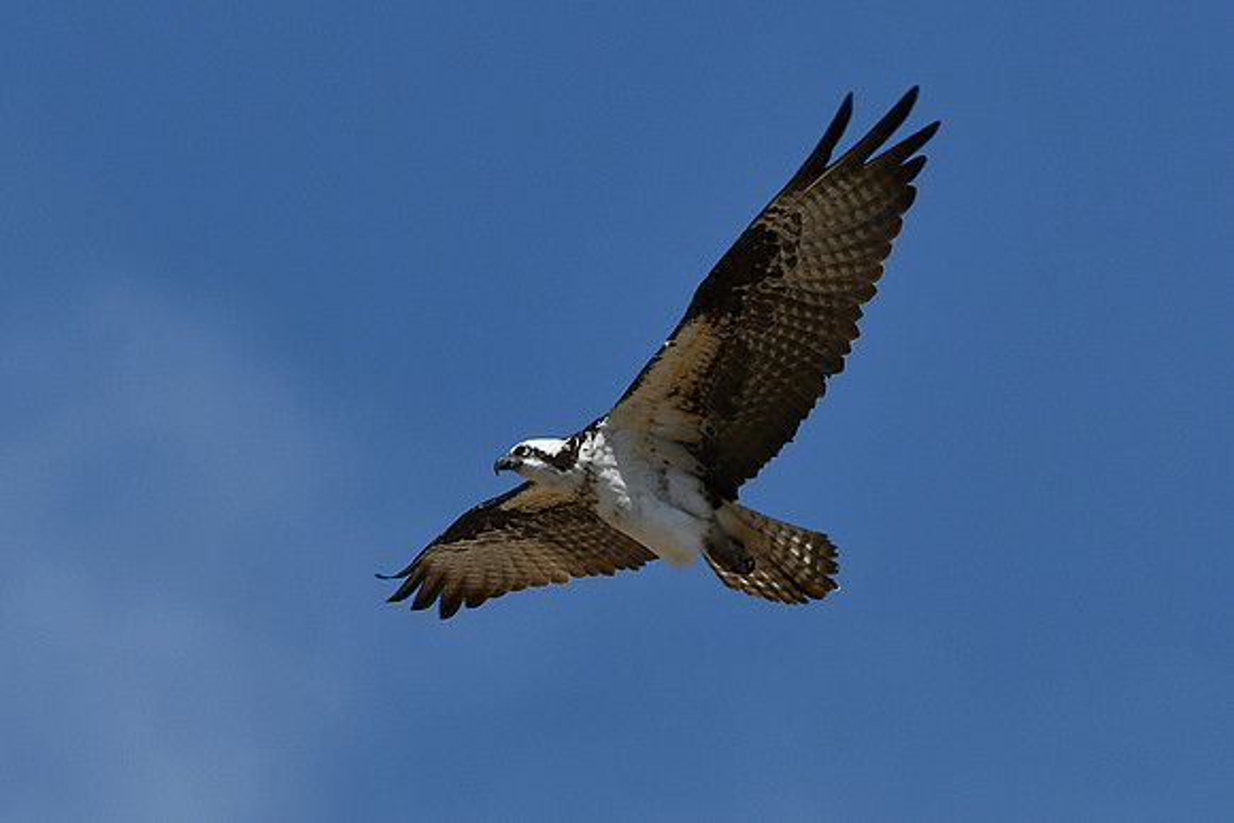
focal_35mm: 750
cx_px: 617
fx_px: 25713
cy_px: 412
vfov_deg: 1.8
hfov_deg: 2.7
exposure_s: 1/640
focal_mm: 500
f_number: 9
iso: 100
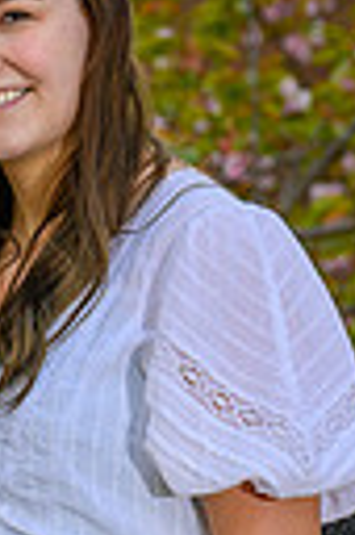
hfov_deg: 2.0
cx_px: -500
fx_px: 9892
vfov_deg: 3.1
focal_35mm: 667
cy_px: 555
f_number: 7.1
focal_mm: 130
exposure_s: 1/200
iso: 100
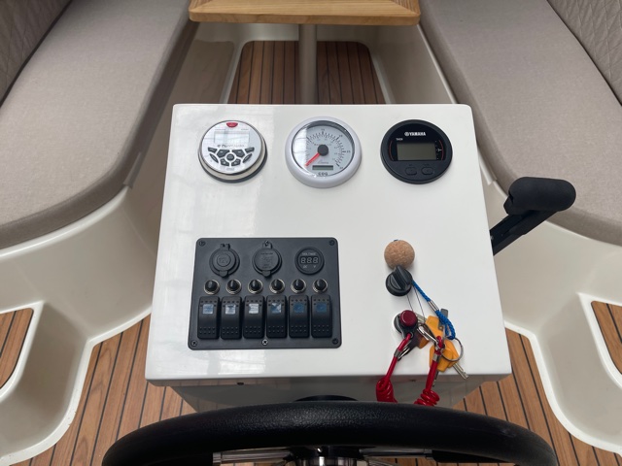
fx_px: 467
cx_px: 311
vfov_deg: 53.1
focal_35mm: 26
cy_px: 233
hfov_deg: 67.3
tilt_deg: -53.5
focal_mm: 5.1
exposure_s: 1/476
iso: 32
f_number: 1.6
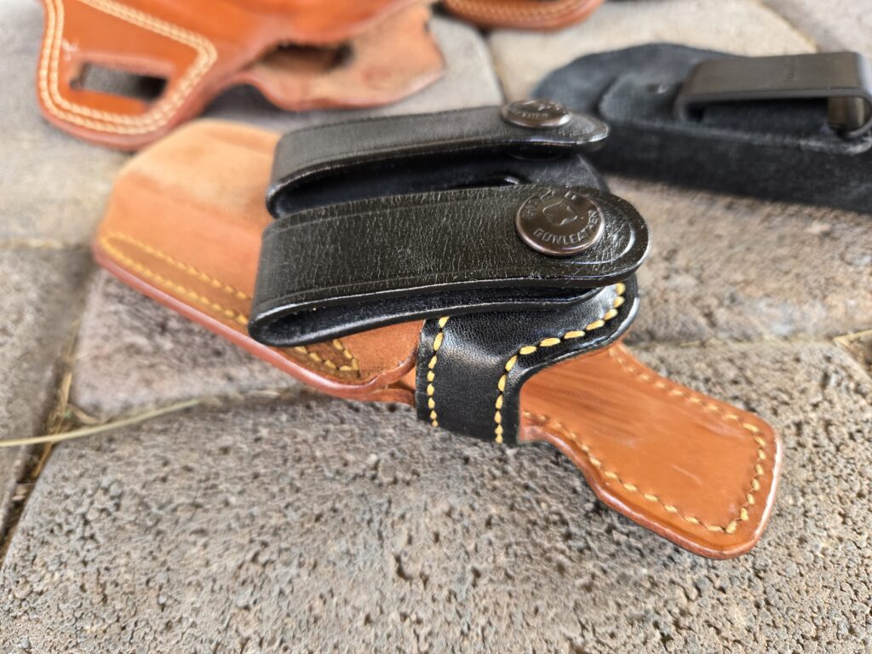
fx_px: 579
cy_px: 327
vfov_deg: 58.9
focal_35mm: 23
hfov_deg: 73.9
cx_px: 436
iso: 125
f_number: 1.8
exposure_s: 1/180
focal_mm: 5.4
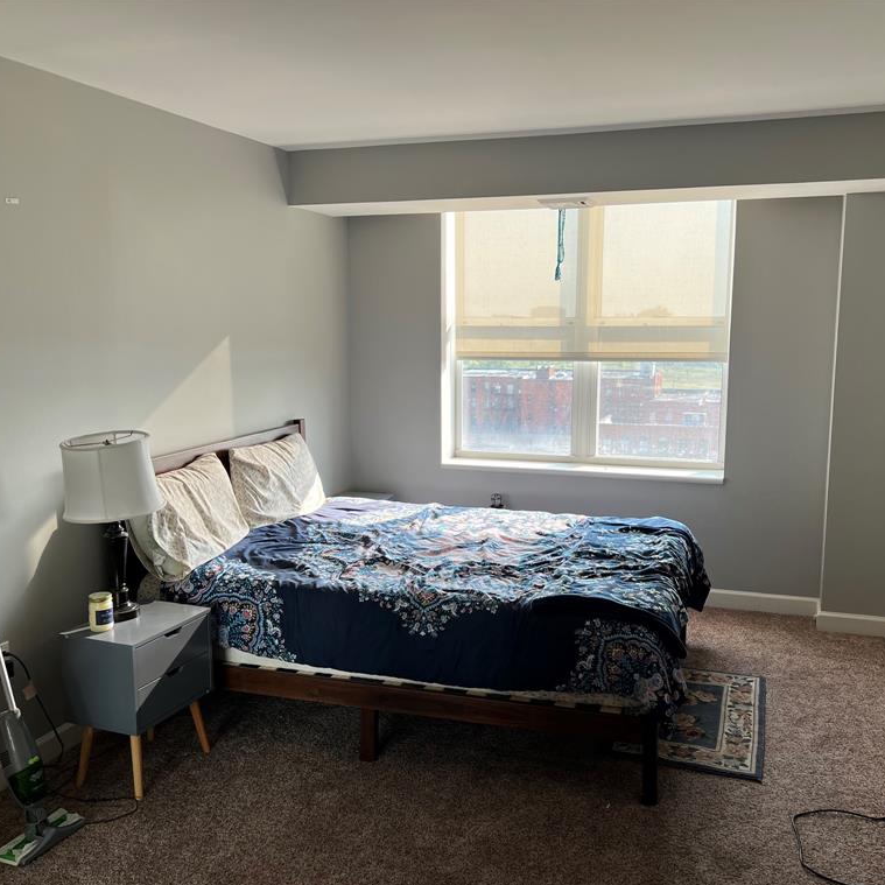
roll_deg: -0.8
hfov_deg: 52.5
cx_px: 472
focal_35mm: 31
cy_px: 444
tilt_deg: -9.2
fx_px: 897
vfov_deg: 52.5
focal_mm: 5.7
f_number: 1.5
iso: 50
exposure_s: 1/309
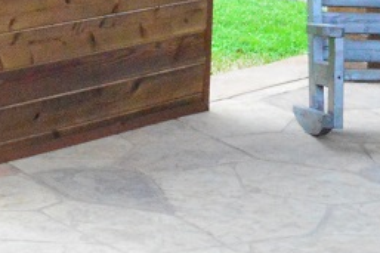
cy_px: -242
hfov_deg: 13.2
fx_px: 1624
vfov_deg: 8.5
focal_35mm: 154
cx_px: 44
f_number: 14
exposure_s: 1/30
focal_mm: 22
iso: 6400
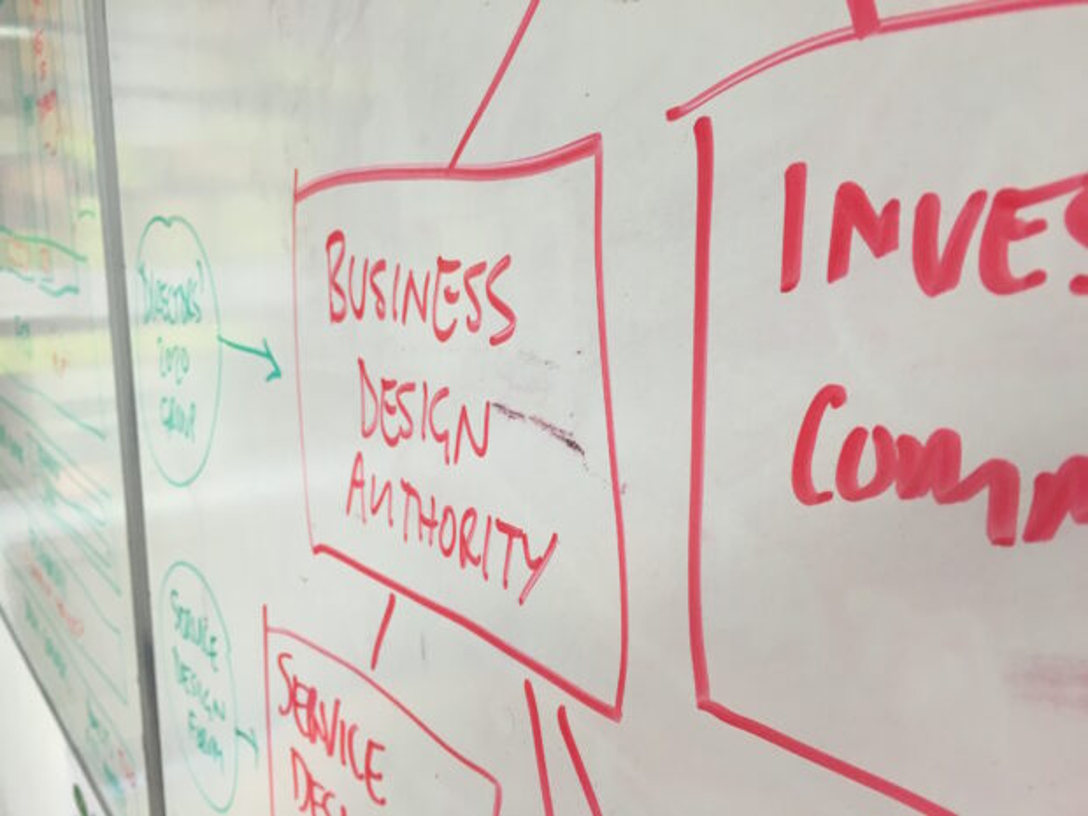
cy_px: 408
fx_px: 911
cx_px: 544
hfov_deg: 61.7
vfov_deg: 48.2
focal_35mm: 29
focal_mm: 4.15
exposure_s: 1/33
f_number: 2.2
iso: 40
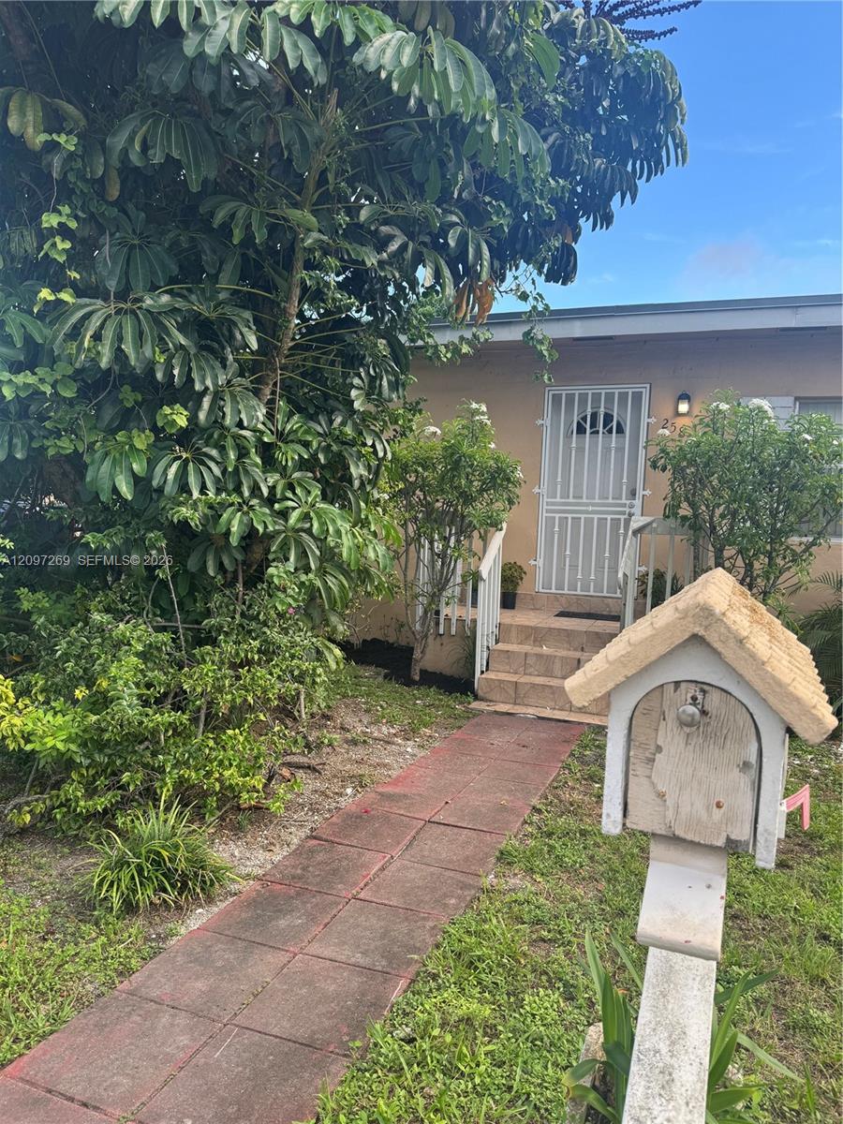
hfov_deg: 56.8
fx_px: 779
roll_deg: -1.9
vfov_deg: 71.6
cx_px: 422
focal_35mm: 24
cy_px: 562
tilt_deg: -3.3
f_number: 1.78
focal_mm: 6.76
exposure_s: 1/197
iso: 64
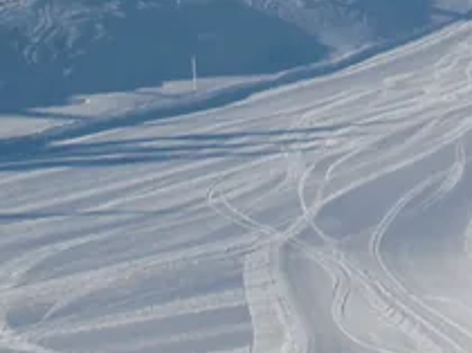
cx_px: 369
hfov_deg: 16.9
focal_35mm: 116
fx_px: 1580
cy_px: -18
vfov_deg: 12.6
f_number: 5.6
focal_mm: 6.3
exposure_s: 1/800
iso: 64
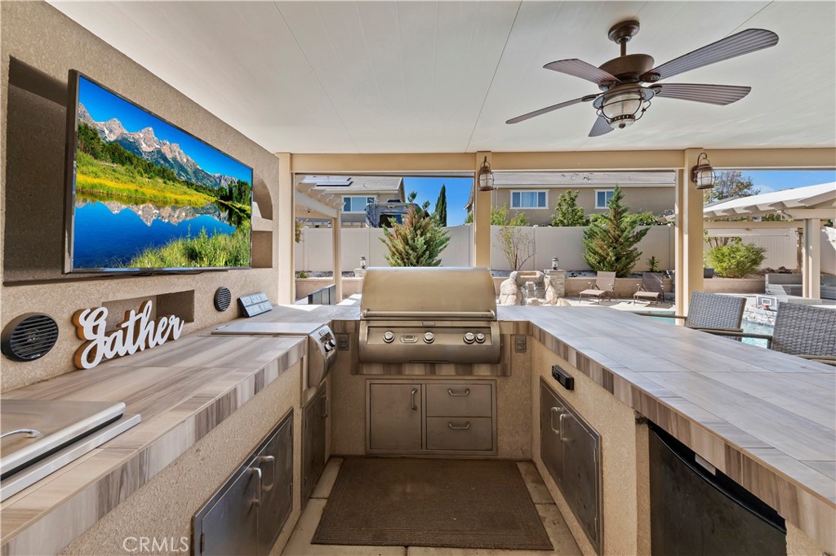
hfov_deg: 104.3
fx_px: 325
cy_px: 278
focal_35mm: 14
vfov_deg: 81.1
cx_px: 418
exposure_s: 1/80
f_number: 14
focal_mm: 14
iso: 320
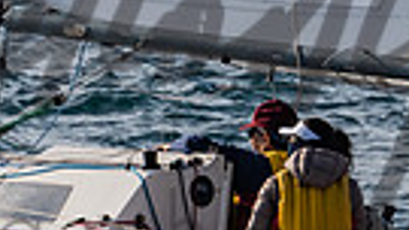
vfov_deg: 0.9
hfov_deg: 1.6
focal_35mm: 1370
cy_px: -193
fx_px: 14861
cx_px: 161
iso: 400
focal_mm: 200
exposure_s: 1/1600
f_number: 9
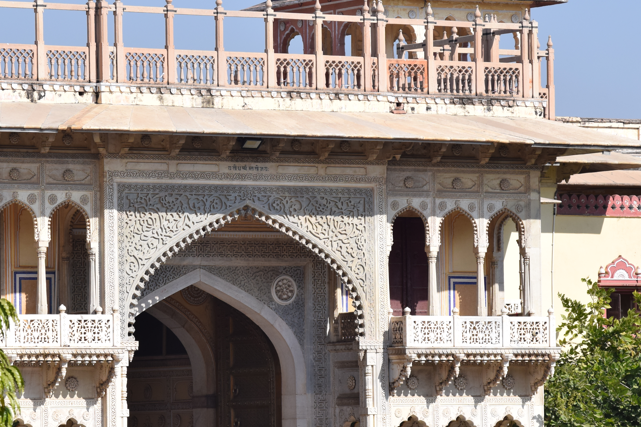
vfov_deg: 5.4
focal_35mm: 255
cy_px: 263
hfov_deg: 8.1
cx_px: 246
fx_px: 4536
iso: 400
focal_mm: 105
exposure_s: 1/1600
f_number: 7.1
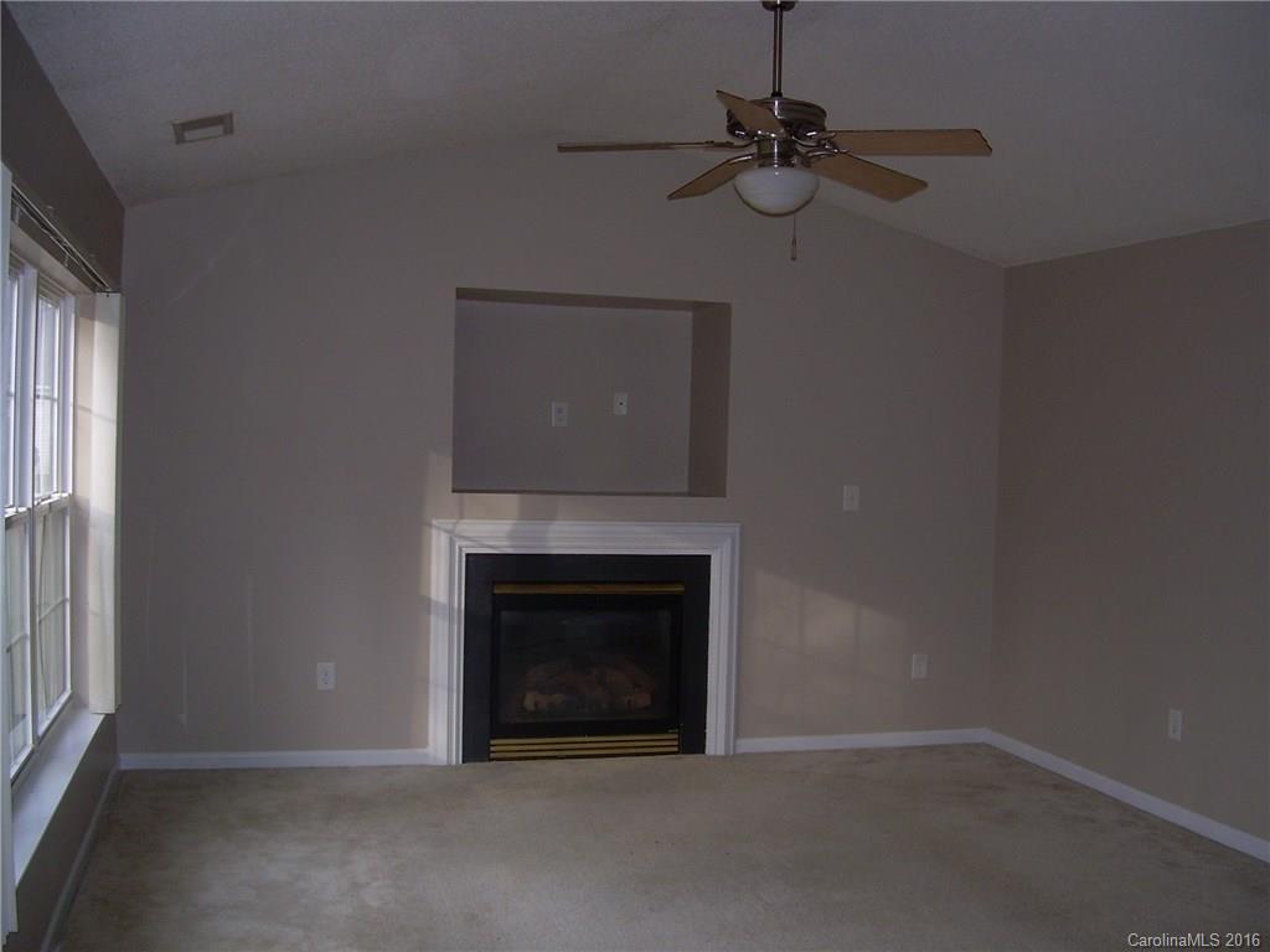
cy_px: 476
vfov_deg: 37.7
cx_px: 635
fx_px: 1394
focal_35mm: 38
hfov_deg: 49.0
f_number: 2.8
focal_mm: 6.3
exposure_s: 1/60
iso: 59
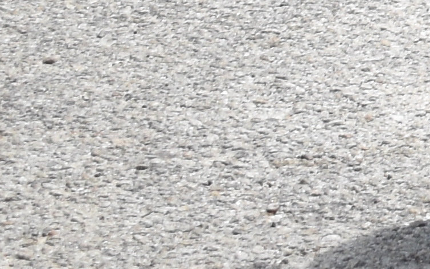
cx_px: 1399
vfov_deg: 3.8
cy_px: -666
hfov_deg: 5.8
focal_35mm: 328
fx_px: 3845
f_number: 4.5
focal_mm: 27
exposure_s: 1/1250
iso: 400
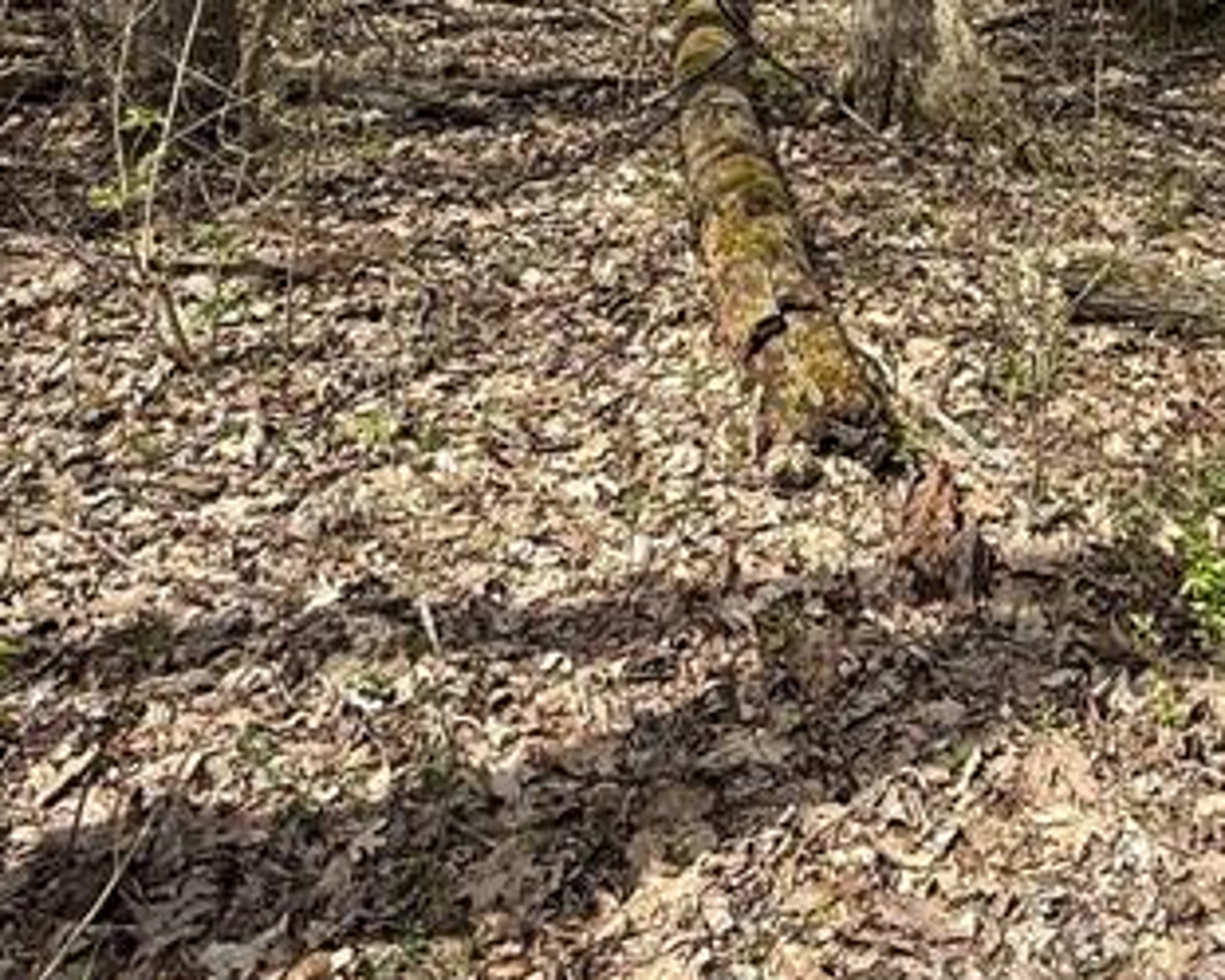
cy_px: -157
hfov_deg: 37.7
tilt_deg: -7.7
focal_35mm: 45
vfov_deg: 29.4
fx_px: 1632
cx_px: 1162
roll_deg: +0.9
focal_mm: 2.22
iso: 50
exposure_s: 1/1087
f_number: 2.2
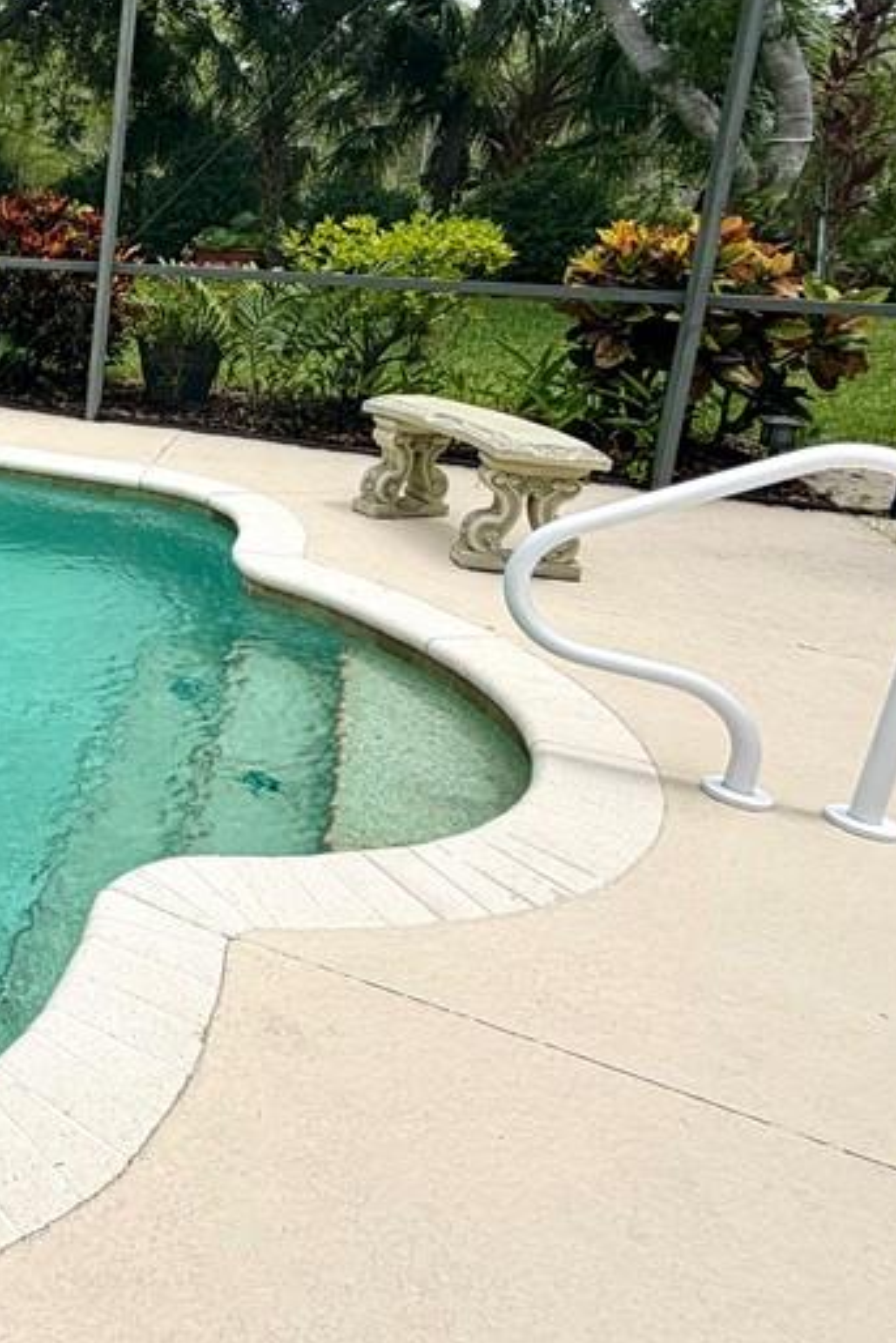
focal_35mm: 29
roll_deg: -0.7
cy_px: 387
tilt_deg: -11.3
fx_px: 1082
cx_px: -282
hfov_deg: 32.8
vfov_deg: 61.1
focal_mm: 2.22
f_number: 2.2
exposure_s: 1/770
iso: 32
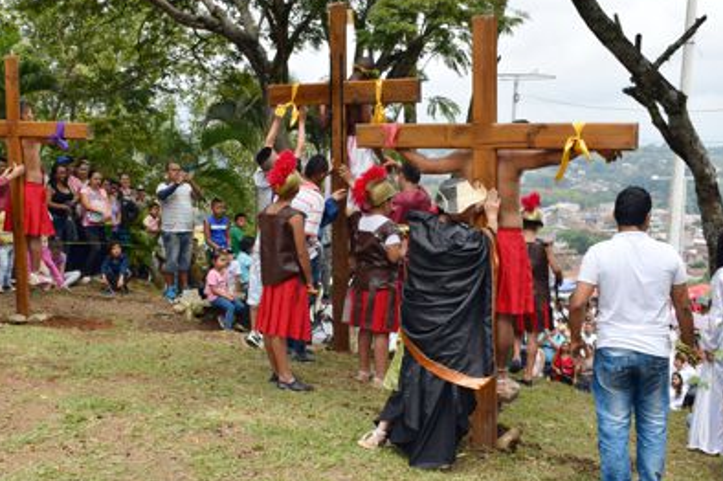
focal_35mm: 48
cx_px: 310
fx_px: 956
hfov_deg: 41.3
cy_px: 219
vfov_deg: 28.2
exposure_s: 1/200
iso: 100
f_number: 10
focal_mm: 25
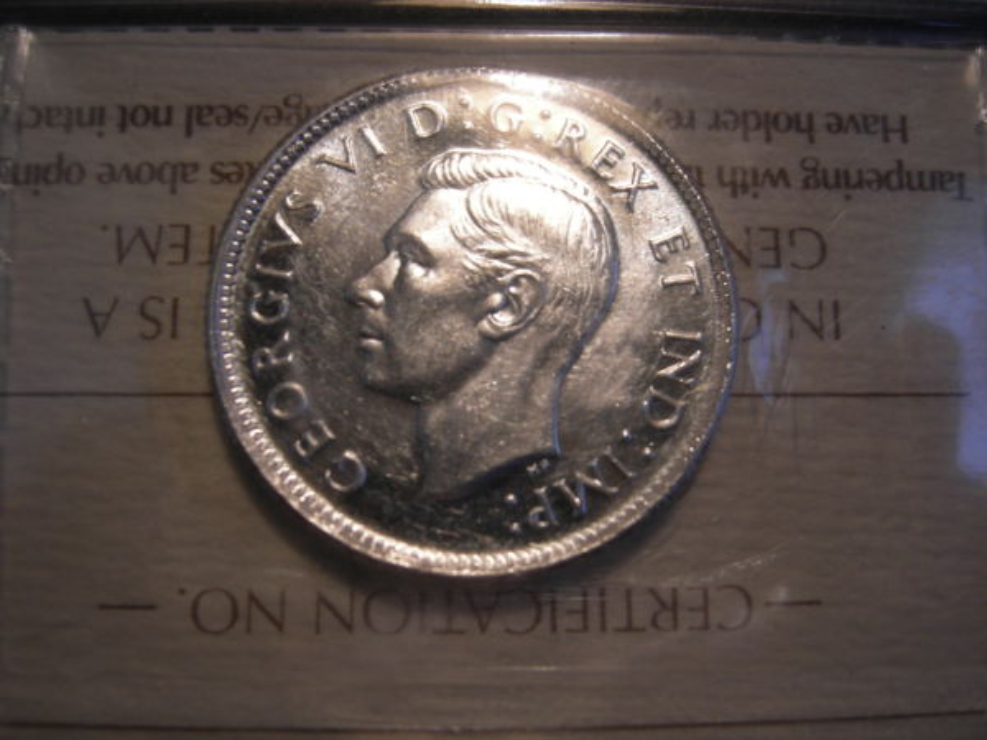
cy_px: 370
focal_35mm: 36
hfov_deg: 51.4
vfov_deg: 39.7
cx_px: 494
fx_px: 1026
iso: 64
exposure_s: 1/62
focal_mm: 7.5
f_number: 3.8
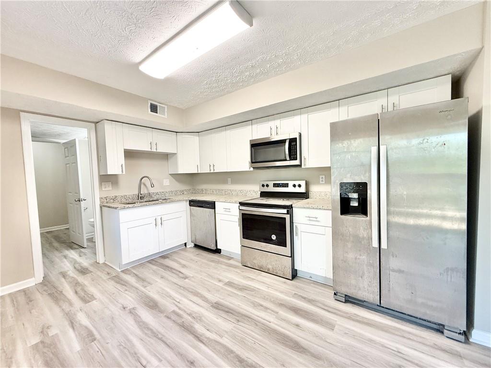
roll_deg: +1.9
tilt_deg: -2.3
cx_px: 246
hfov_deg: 102.1
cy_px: 184
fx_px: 199
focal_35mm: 14
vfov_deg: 85.7
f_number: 2.2
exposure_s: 1/120
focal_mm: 2.22
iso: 200
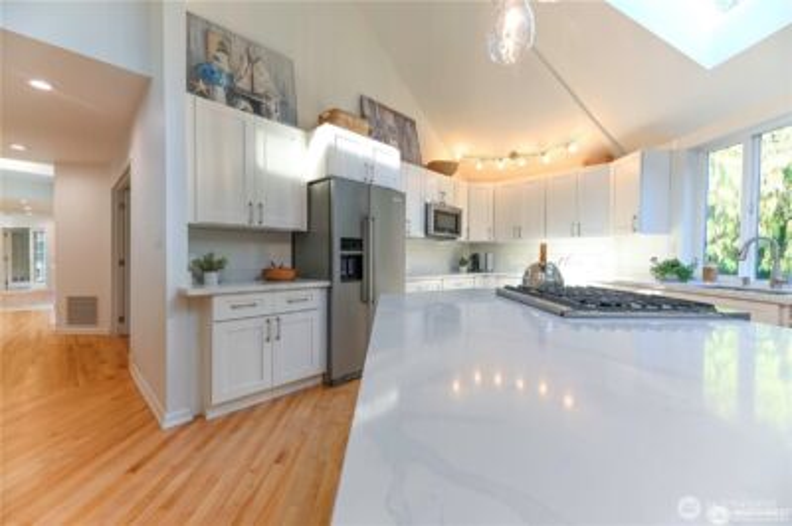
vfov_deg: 81.1
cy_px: 263
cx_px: 396
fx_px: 308
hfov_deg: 104.3
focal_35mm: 14
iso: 100
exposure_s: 1/15
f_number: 6.3
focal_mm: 14
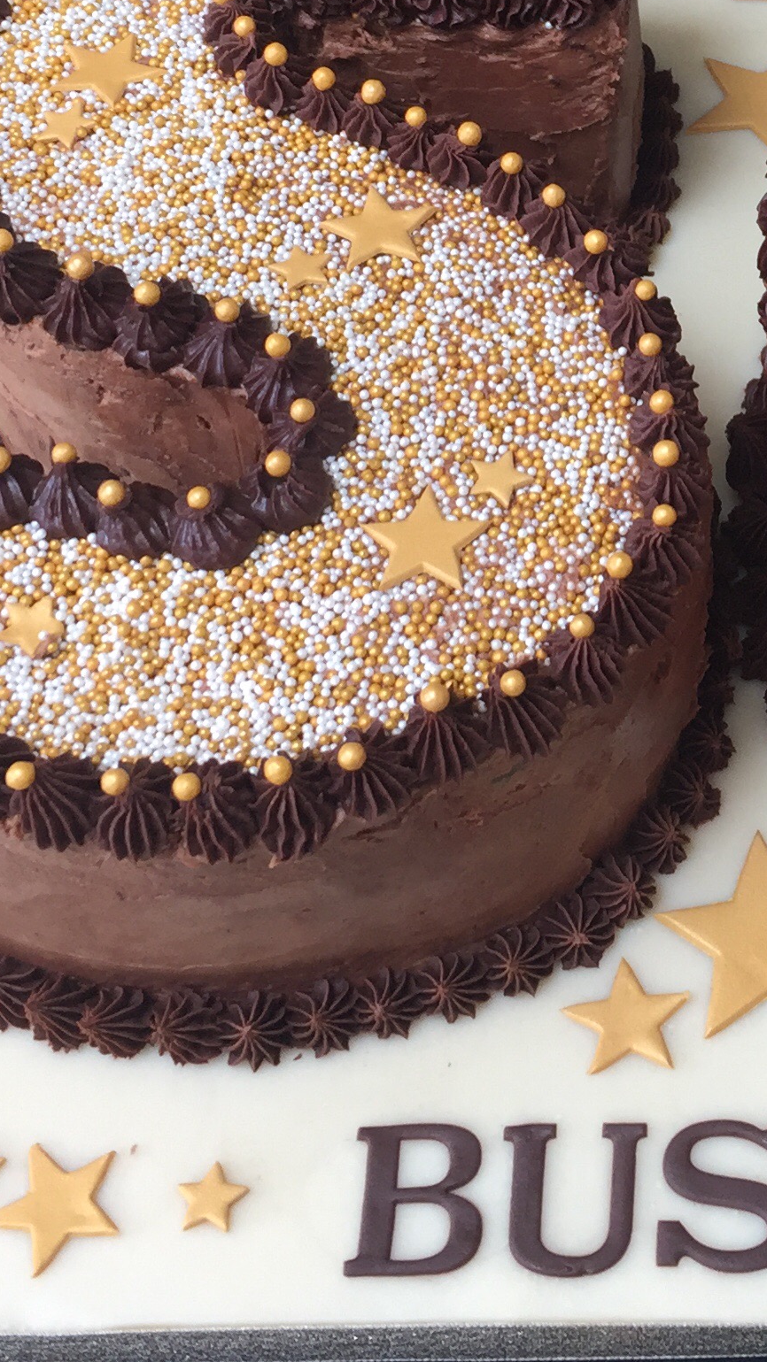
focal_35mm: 67
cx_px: 817
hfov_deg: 17.5
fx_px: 2422
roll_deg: -1.3
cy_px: 348
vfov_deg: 30.9
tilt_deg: -41.0
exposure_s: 1/100
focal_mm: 4.15
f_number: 2.2
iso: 50
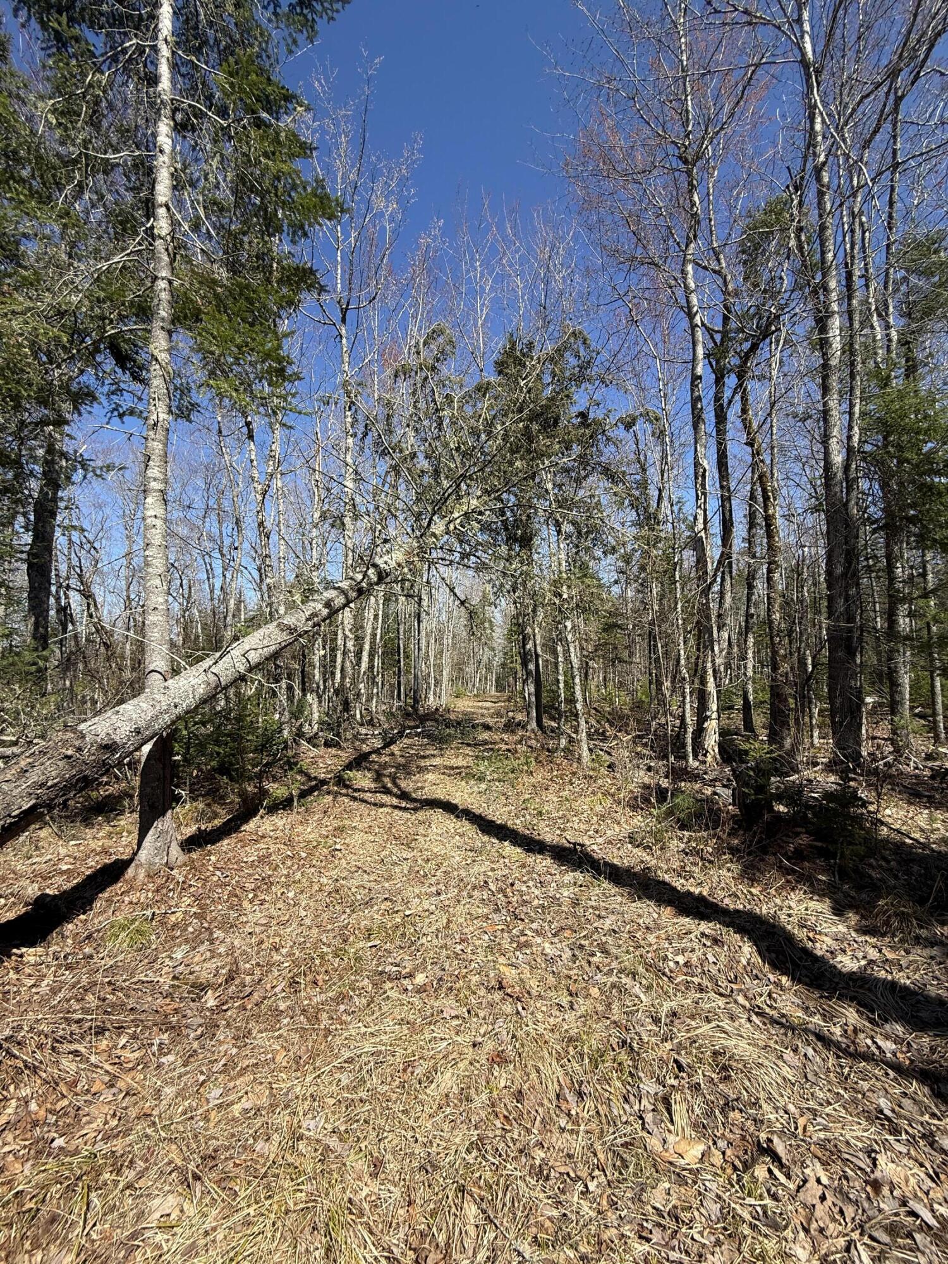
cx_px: 474
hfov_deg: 85.7
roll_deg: -0.3
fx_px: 511
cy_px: 632
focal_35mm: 14
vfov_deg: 102.1
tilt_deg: +5.5
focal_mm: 2.22
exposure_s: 1/1211
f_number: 2.2
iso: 50
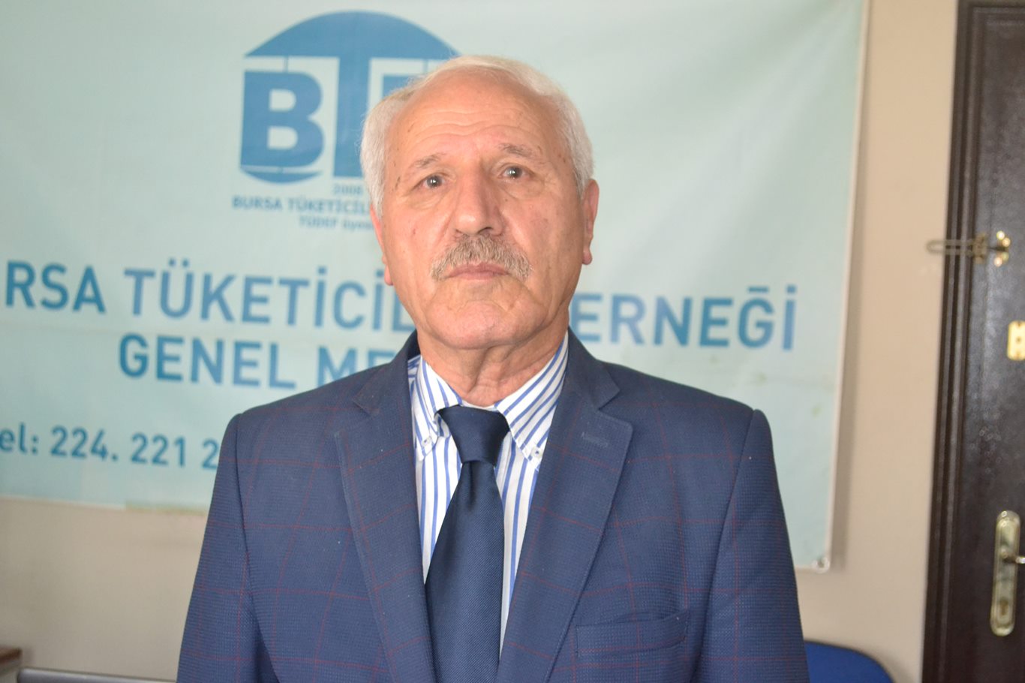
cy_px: 342
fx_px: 1708
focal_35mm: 60
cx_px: 512
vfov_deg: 22.6
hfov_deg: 33.4
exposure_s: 1/60
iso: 2500
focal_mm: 40
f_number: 5.3
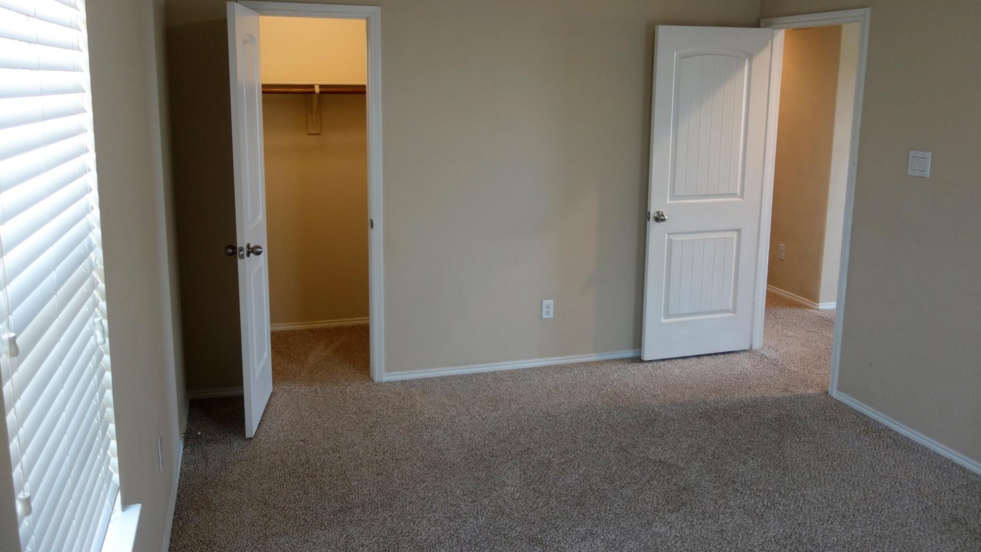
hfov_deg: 64.3
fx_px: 780
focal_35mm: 30
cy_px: 218
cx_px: 480
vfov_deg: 38.8
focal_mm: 10.4
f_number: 1.8
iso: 250
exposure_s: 1/80
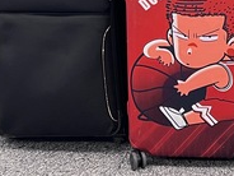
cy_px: -89
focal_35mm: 102
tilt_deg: -9.0
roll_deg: -1.3
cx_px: 324
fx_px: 690
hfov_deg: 17.7
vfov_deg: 13.6
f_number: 1.5
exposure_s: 1/60
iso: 320
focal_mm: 5.7
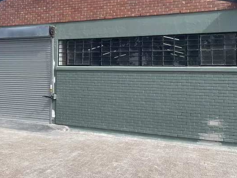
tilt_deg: +3.6
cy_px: 63
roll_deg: +0.2
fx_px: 267
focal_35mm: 39
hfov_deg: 46.5
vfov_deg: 36.5
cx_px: 66
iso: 32
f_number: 1.6
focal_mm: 4.2
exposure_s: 1/2451
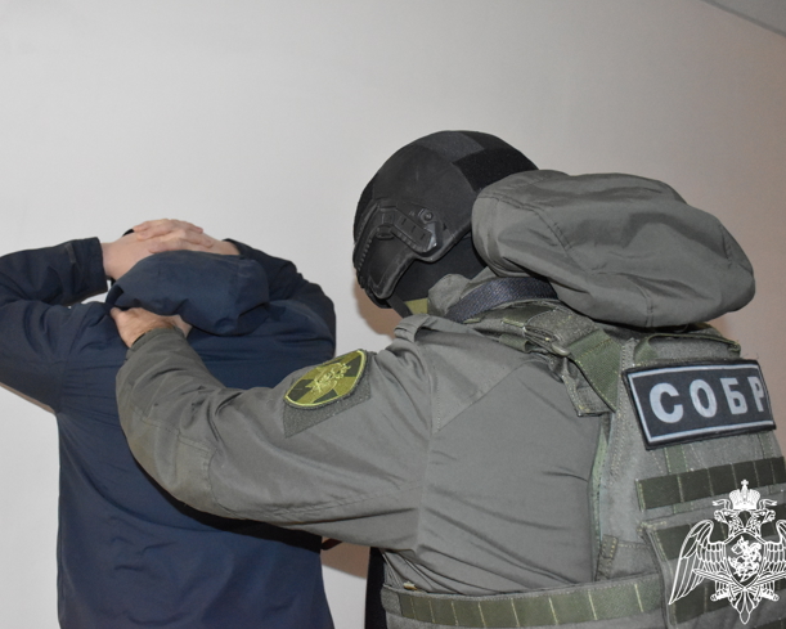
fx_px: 884
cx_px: 351
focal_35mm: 38
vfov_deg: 39.2
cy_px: 315
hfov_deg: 47.9
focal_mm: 22
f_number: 3.5
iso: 5000
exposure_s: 1/60
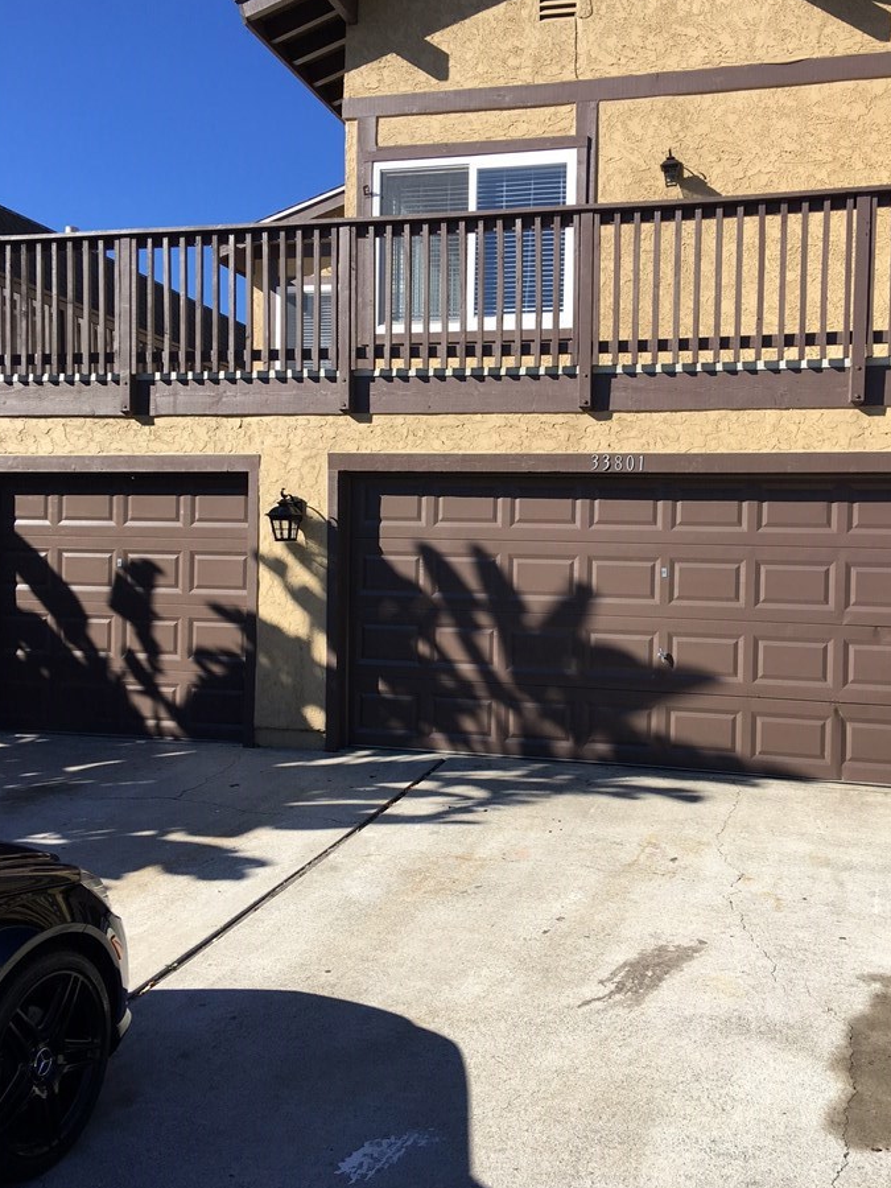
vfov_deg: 55.4
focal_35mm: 33
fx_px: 1133
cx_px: 492
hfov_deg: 42.9
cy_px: 595
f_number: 2.2
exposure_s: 1/1131
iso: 25
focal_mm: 4.15
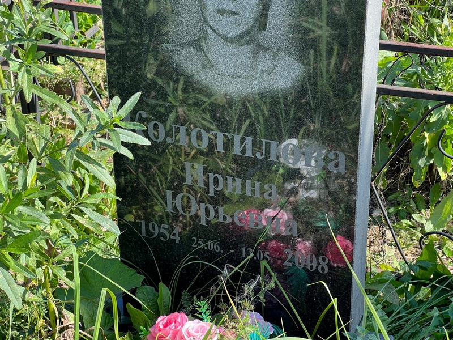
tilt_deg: -28.9
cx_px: 226
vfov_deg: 19.1
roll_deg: +2.4
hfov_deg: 25.3
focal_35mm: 77
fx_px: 1008
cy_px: 170
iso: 32
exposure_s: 1/137
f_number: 2.8
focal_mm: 9
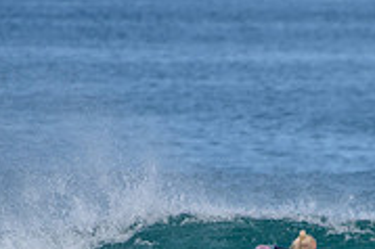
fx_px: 16880
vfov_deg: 0.8
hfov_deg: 1.3
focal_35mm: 1622
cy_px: 361
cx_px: 302
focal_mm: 500
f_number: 6.3
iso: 250
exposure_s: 1/2500
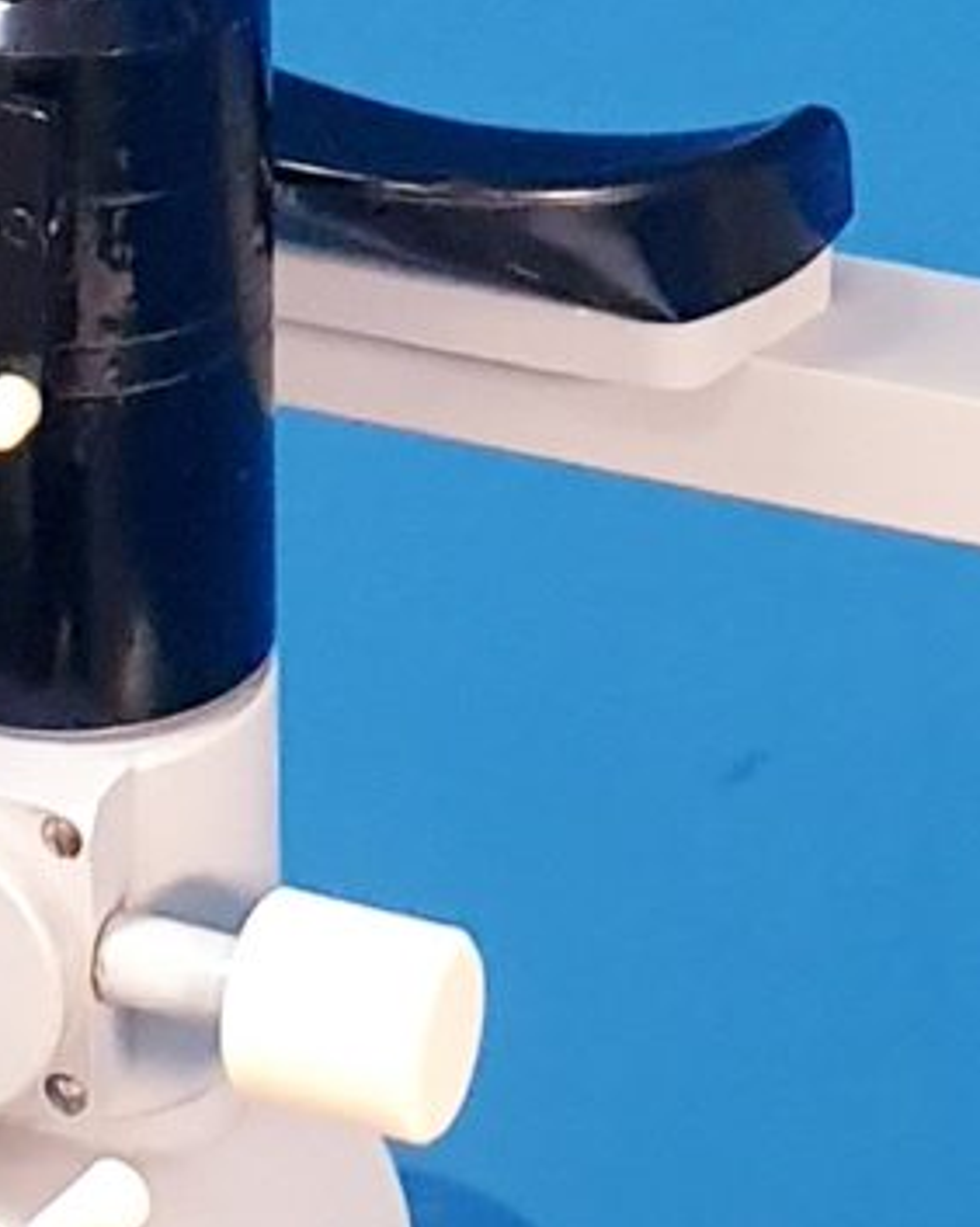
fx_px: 6677
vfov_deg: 10.0
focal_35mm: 184
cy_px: -845
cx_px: -379
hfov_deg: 8.3
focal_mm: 4.3
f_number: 2.4
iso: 400
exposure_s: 1/50
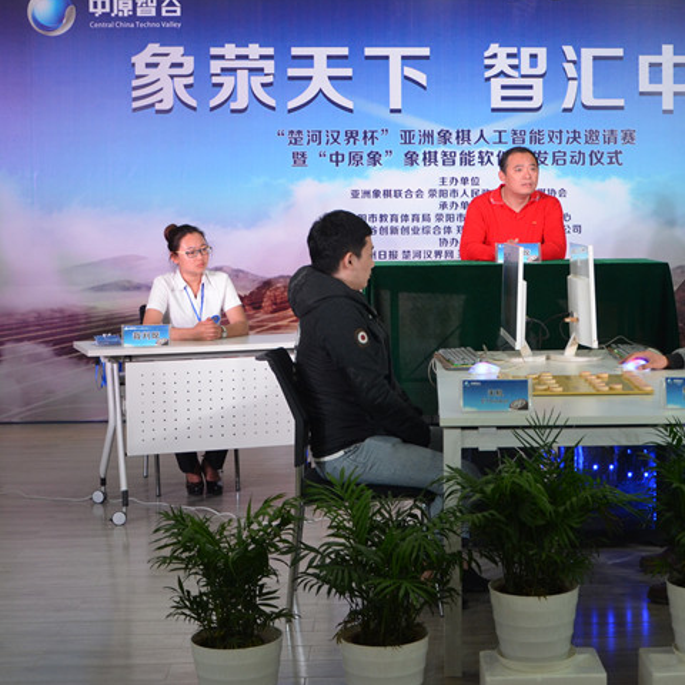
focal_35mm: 62
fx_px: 1388
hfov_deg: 27.5
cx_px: 460
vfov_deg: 27.7
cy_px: 270
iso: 720
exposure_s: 1/60
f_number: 4
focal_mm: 26
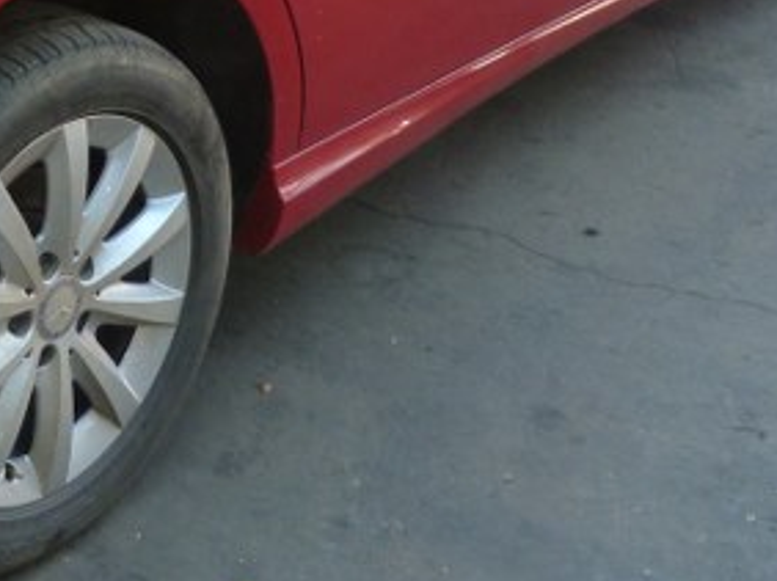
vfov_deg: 19.0
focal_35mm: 71
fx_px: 1592
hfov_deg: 26.0
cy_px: -196
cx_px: -8
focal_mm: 4.5
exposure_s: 1/60
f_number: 2.8
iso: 125
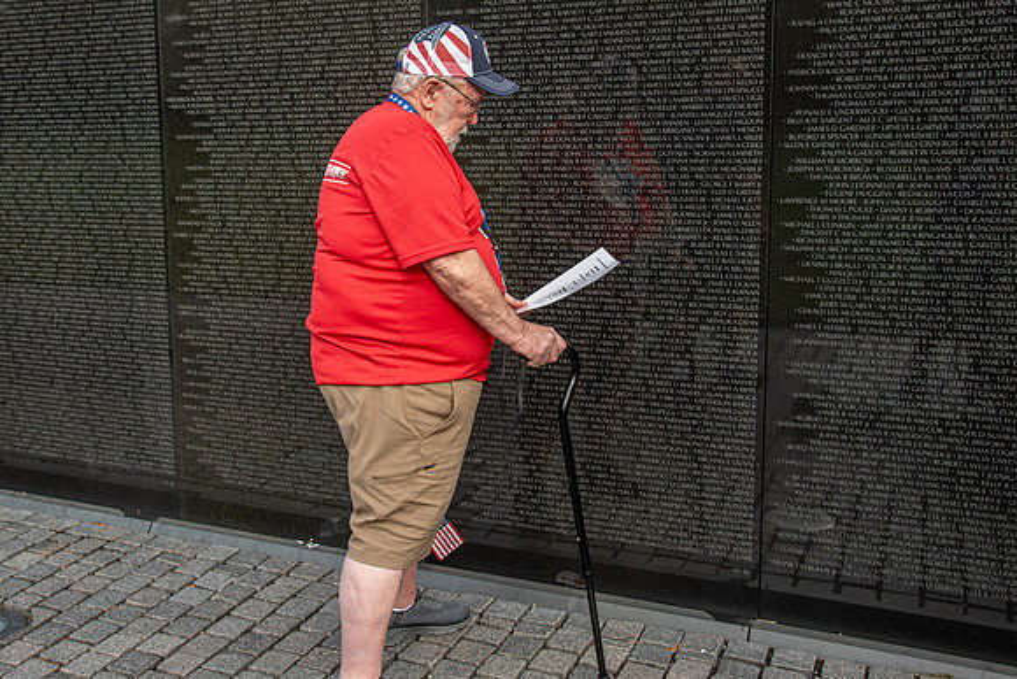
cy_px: 270
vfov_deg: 34.7
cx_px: 437
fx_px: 1081
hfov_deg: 50.2
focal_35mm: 38
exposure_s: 1/160
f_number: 5
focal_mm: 31
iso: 100
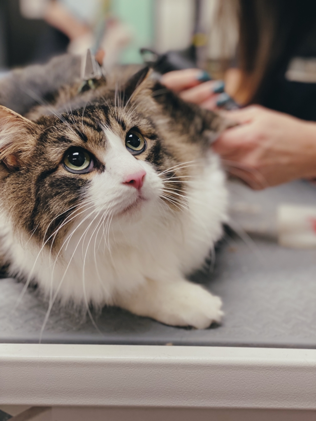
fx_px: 633
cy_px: 210
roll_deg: -0.9
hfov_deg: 28.0
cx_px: 158
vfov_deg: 36.8
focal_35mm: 52
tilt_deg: -13.9
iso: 160
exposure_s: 1/120
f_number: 2
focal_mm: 6
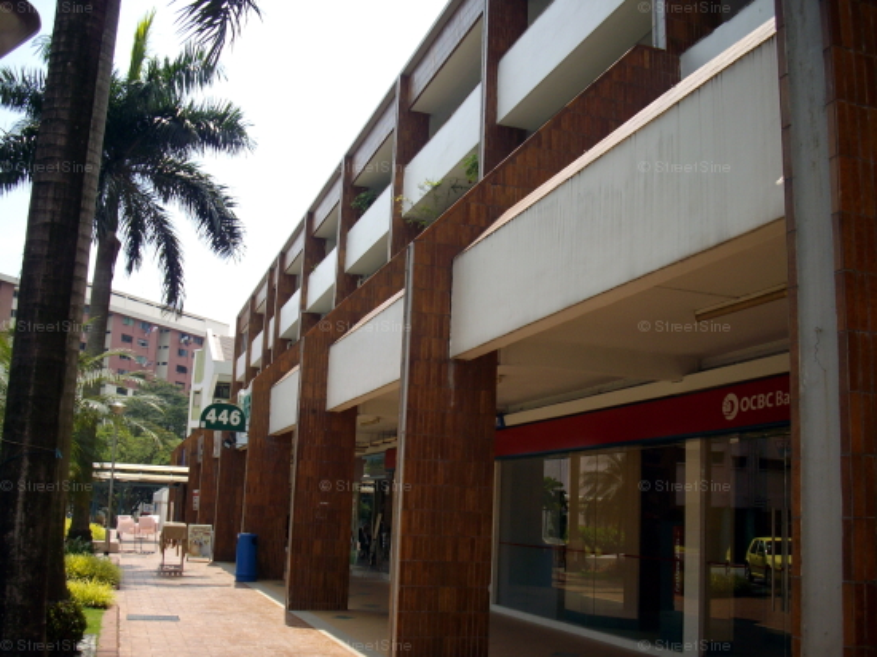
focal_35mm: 37
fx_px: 937
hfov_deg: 50.2
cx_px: 438
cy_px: 328
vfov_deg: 38.6
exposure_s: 1/200
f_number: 5.6
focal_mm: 6.2
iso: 80
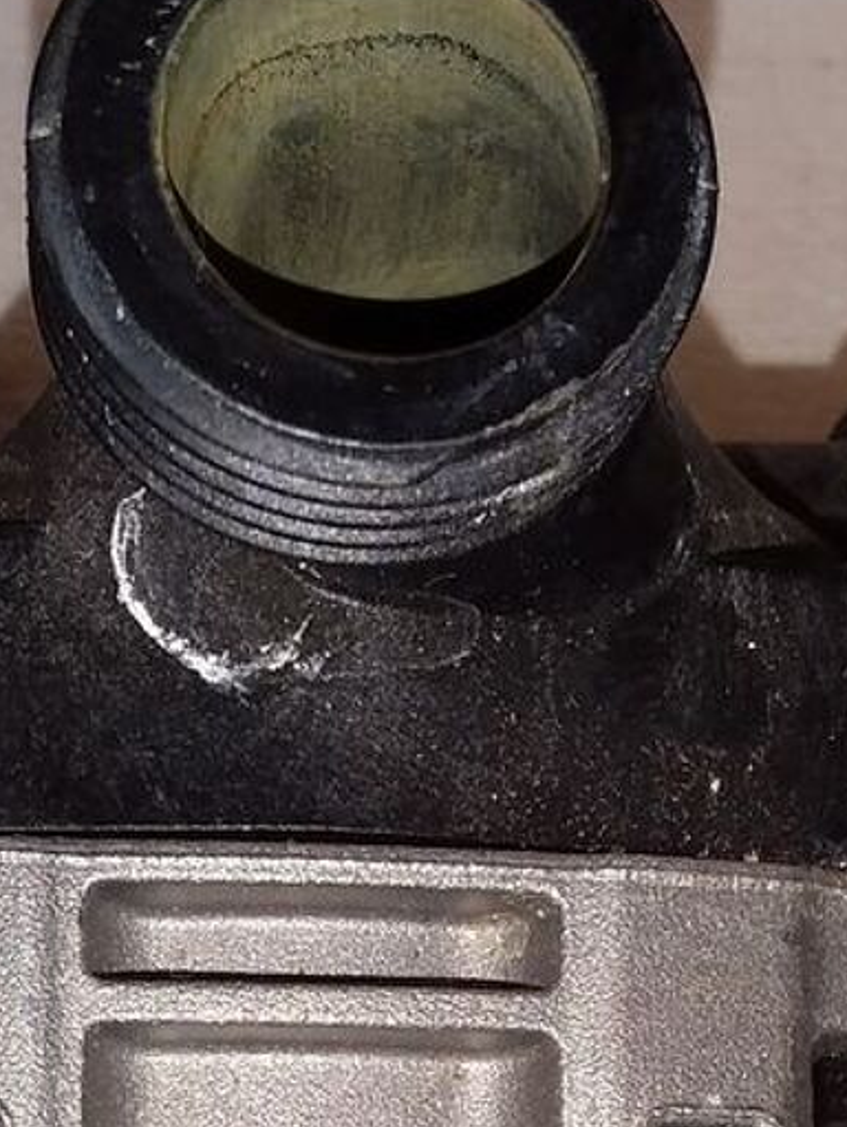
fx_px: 2379
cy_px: 1192
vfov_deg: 25.1
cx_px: 232
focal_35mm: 73
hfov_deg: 20.1
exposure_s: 1/164
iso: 40
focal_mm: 2.91
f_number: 1.9
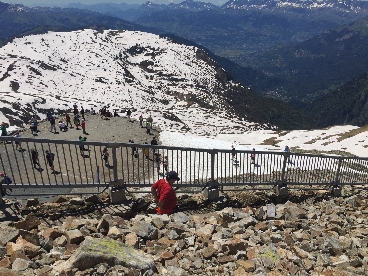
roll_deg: +0.1
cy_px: 138
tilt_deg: -21.6
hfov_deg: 61.7
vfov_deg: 48.2
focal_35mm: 29
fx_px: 308
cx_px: 184
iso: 32
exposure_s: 1/6623
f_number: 2.2
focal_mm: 4.15
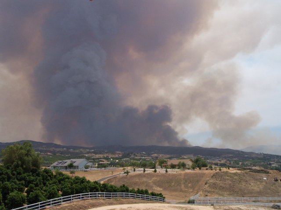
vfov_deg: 37.7
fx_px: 308
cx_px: 140
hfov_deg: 49.0
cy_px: 105
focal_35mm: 38
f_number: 4.8
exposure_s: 1/1000
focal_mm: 8
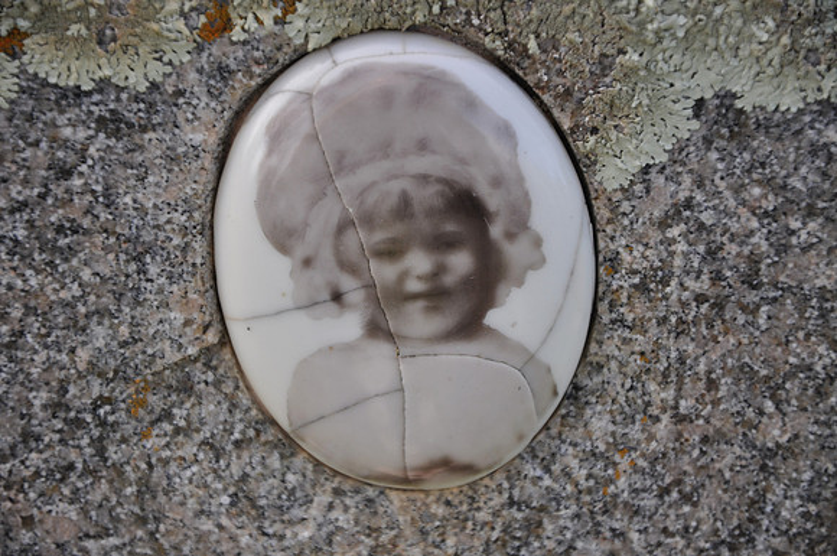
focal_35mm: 158
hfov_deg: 13.1
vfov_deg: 8.7
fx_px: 3657
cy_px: 278
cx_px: 418
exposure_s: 1/125
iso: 200
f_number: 5.6
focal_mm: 105
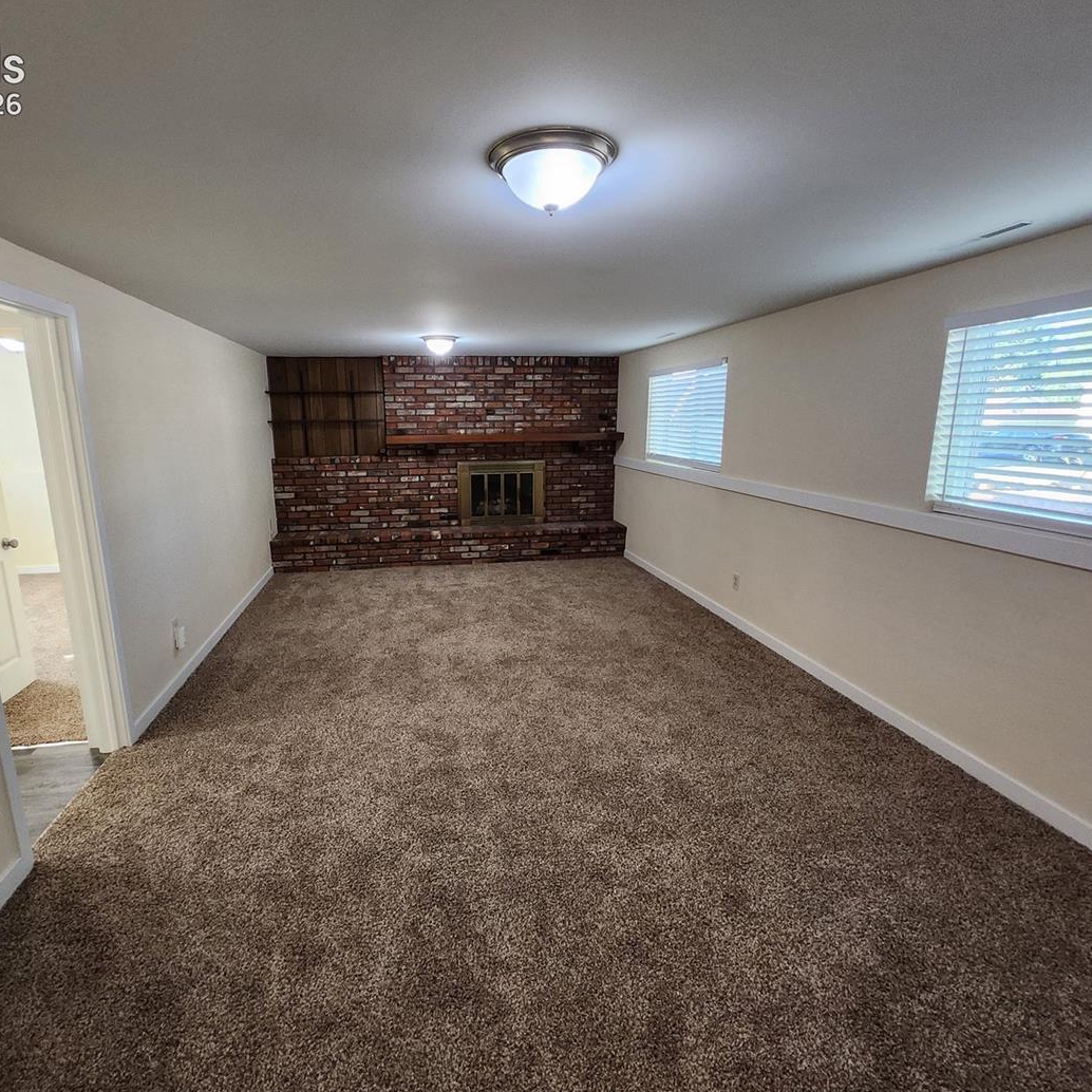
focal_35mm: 16
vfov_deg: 87.4
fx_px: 571
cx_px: 495
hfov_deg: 87.2
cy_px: 554
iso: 320
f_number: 2.2
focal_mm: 1.74
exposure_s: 1/60
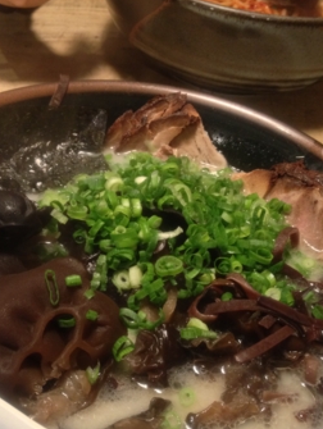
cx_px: 120
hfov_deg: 30.8
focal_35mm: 47
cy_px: 254
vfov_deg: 40.2
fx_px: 584
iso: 250
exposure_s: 1/20
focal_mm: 4.28
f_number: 2.4
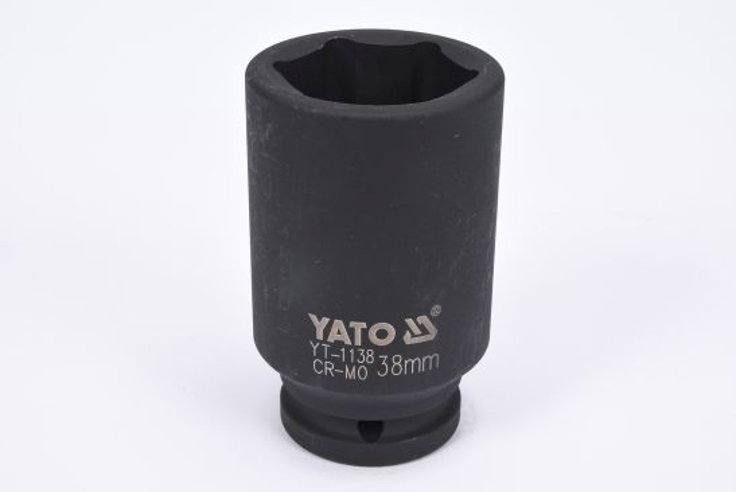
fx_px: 1535
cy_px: 246
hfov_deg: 27.0
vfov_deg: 18.2
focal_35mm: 75
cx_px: 368
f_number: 16
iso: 250
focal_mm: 50
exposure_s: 1/125
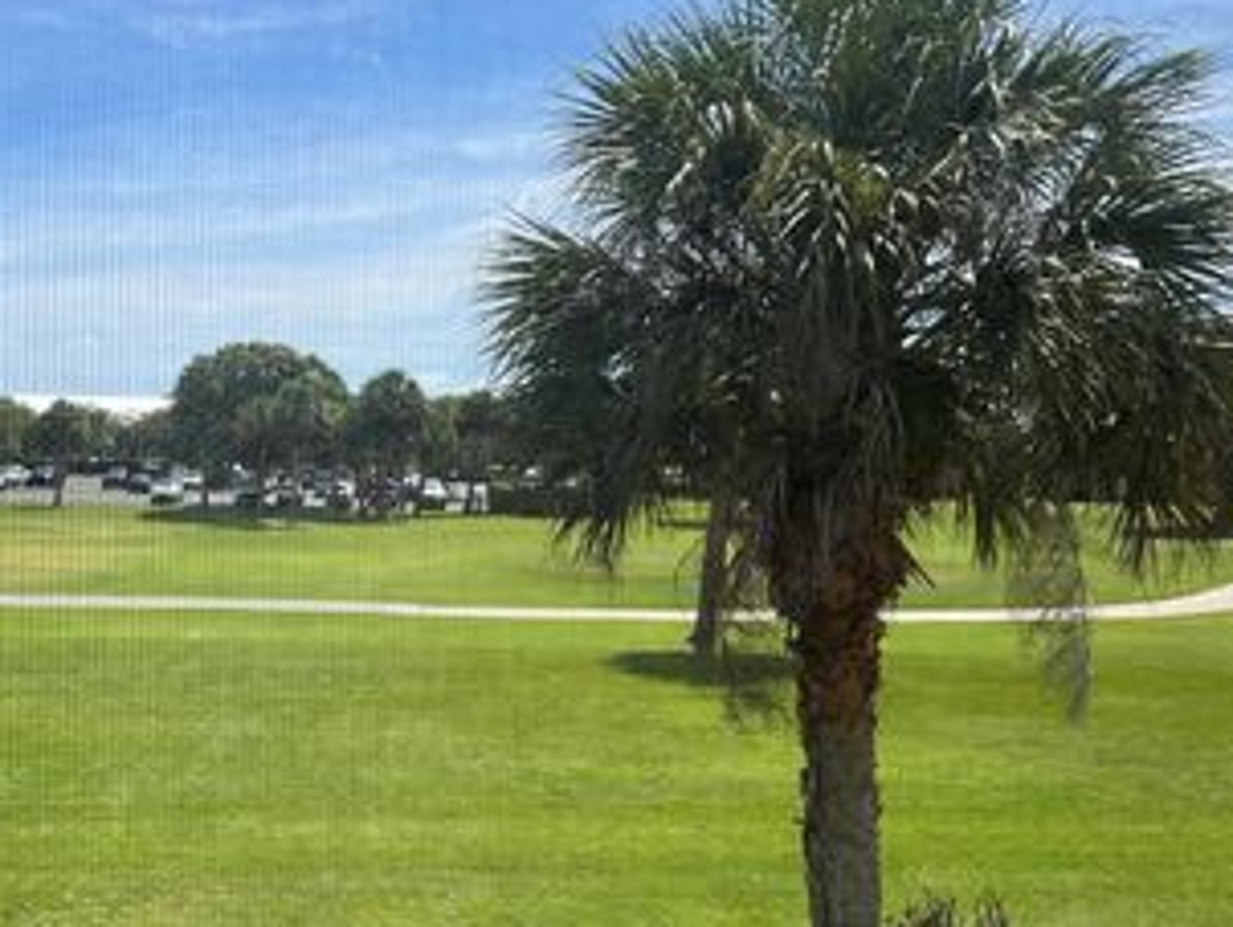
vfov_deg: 33.6
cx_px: 355
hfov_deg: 42.8
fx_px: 1533
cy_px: 488
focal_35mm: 43
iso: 50
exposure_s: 1/3165
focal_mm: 5.7
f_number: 1.5
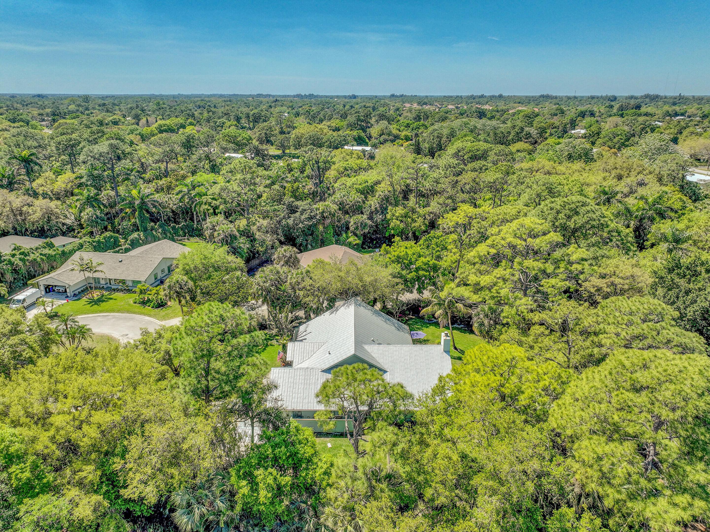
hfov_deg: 71.6
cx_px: 355
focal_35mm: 24
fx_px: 492
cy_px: 266
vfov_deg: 56.8
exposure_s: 1/2000
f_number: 2.8
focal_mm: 12.3
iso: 120
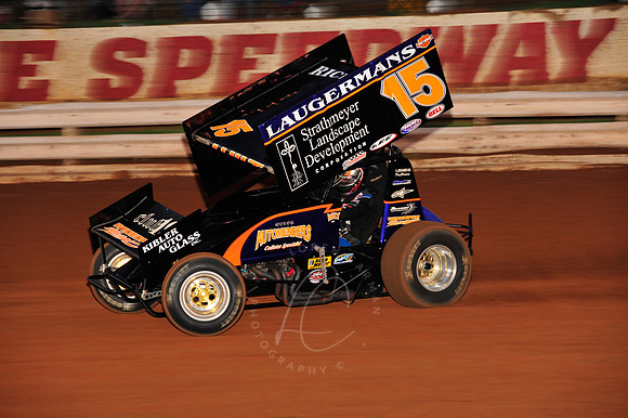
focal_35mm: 135
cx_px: 314
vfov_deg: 10.1
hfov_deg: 15.2
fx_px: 2354
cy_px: 209
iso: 640
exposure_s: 1/250
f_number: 6.3
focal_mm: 135
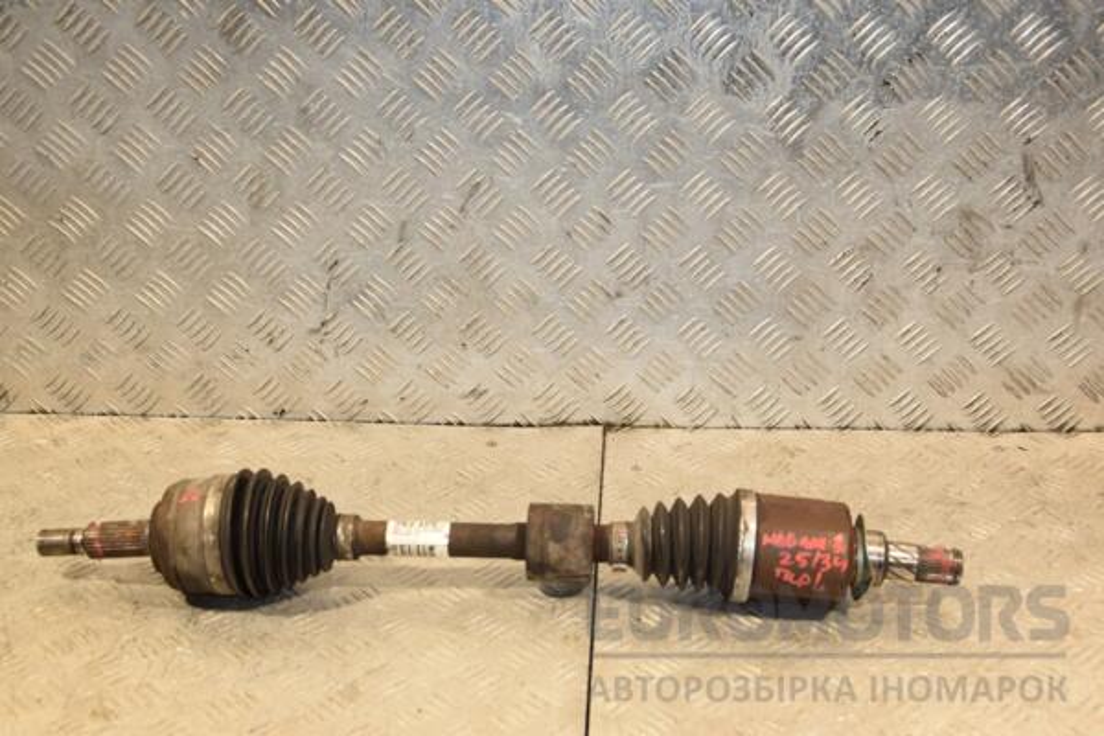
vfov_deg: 28.1
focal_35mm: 48
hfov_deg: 41.1
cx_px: 552
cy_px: 368
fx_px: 1472
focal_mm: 32
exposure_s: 1/200
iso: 800
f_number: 5.6
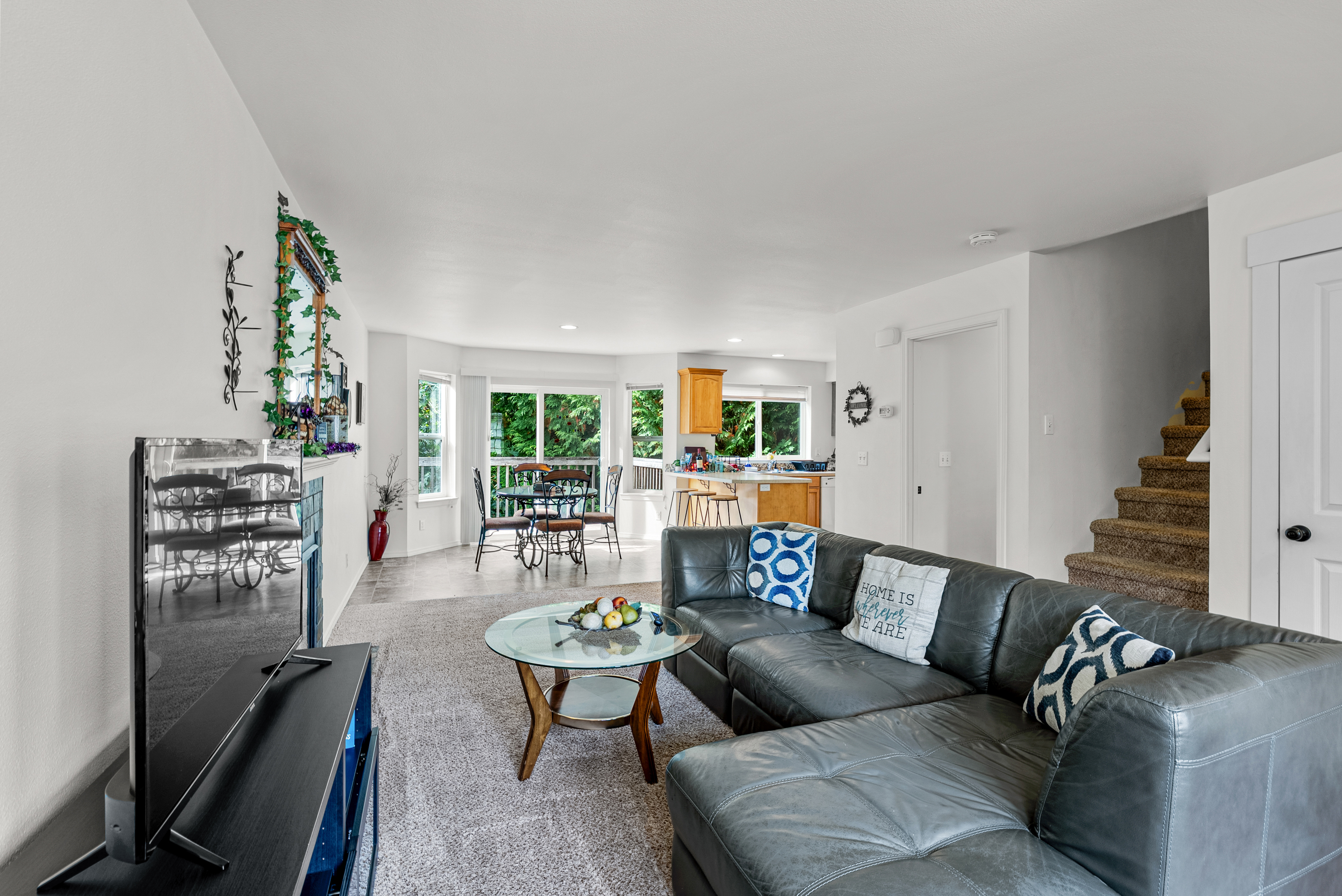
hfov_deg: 96.7
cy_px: 448
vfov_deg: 73.8
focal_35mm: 16
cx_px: 671
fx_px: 597
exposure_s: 1.6
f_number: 10
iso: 100
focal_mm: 16
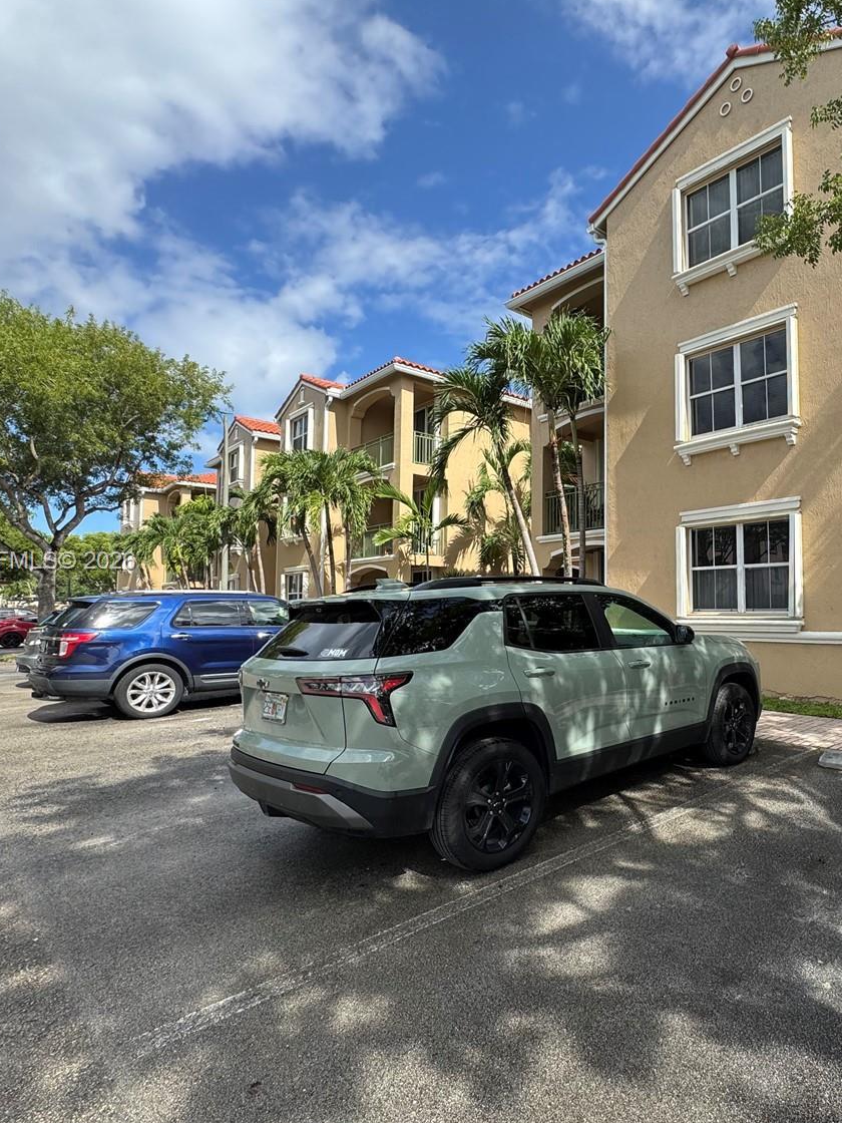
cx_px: 625
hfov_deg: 62.4
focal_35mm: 20
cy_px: 563
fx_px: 649
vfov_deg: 81.7
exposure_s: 1/1034
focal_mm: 2.22
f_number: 2.2
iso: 50
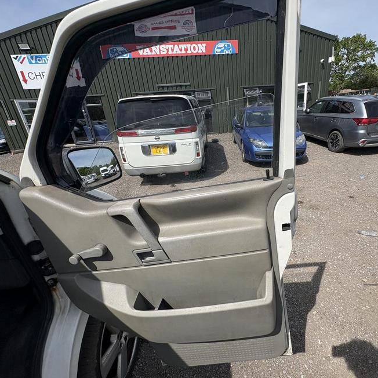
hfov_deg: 82.9
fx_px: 210
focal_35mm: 17
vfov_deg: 84.0
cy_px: 193
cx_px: 228
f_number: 2.2
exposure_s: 1/2083
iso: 50
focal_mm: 2.22
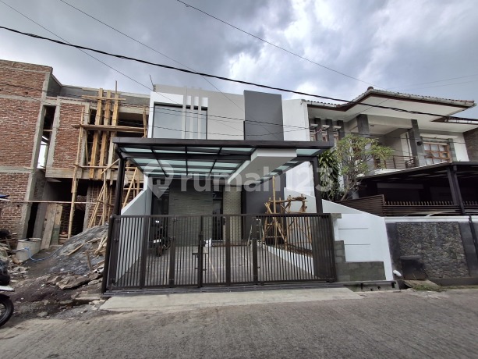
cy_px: 180
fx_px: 221
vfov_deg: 78.1
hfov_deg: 94.5
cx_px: 239
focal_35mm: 16
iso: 40
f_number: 2.2
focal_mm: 1.64
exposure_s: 1/186
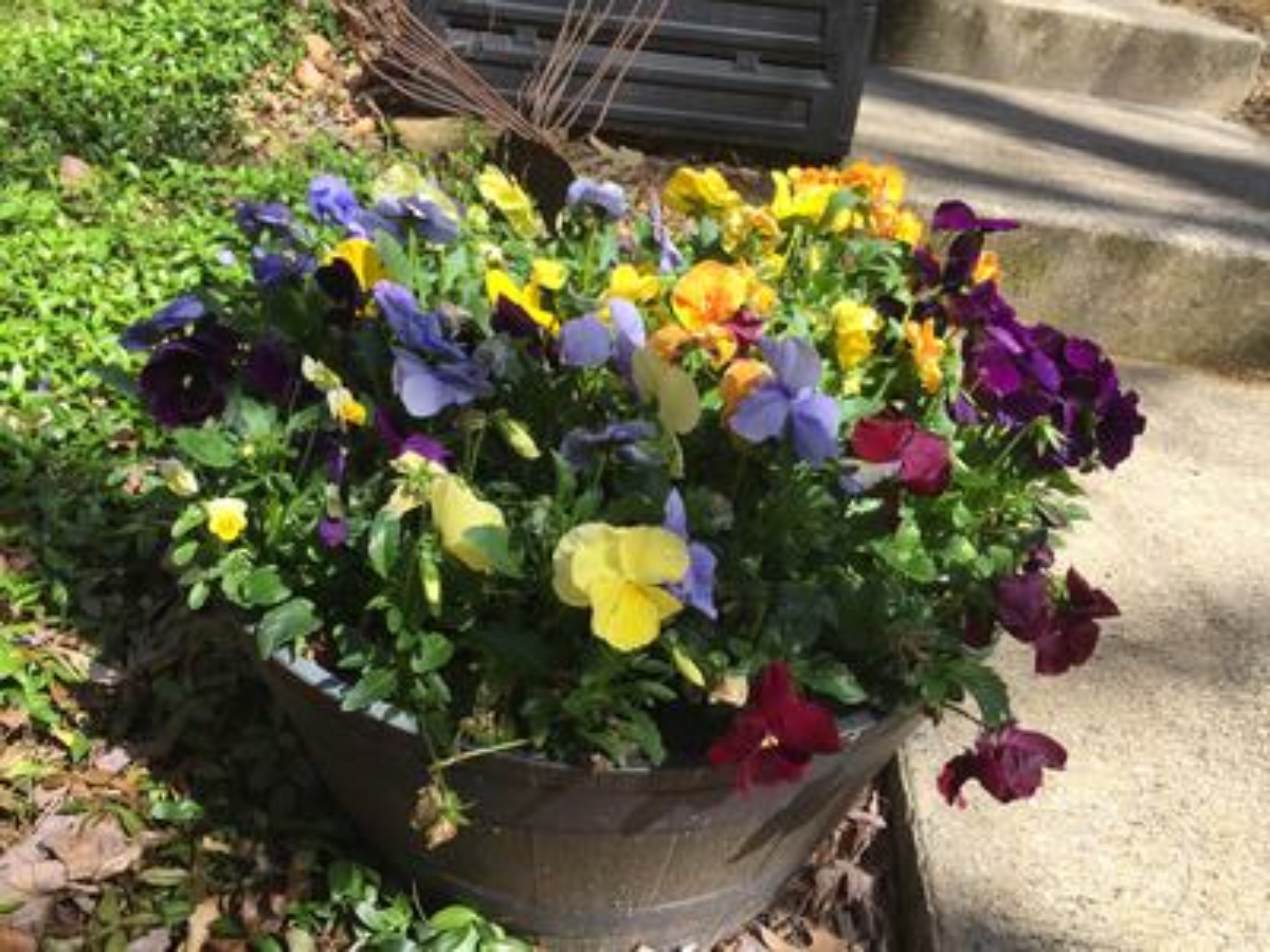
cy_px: 476
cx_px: 635
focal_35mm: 29
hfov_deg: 61.7
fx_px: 1064
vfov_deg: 48.2
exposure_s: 1/694
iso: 32
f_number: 2.2
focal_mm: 4.15
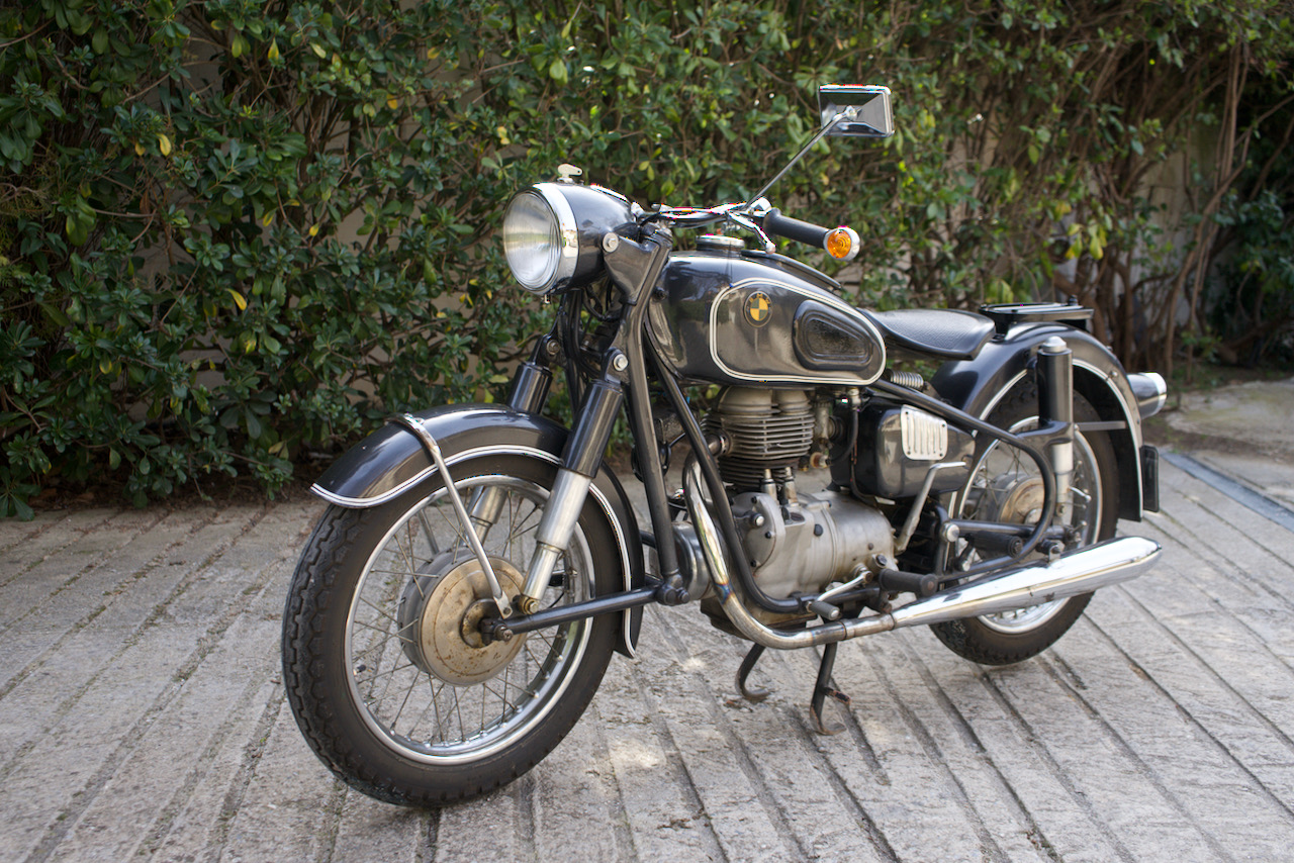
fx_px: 1366
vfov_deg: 35.1
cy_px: 432
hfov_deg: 50.7
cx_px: 647
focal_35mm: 38
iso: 400
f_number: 4.5
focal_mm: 38
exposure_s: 1/500
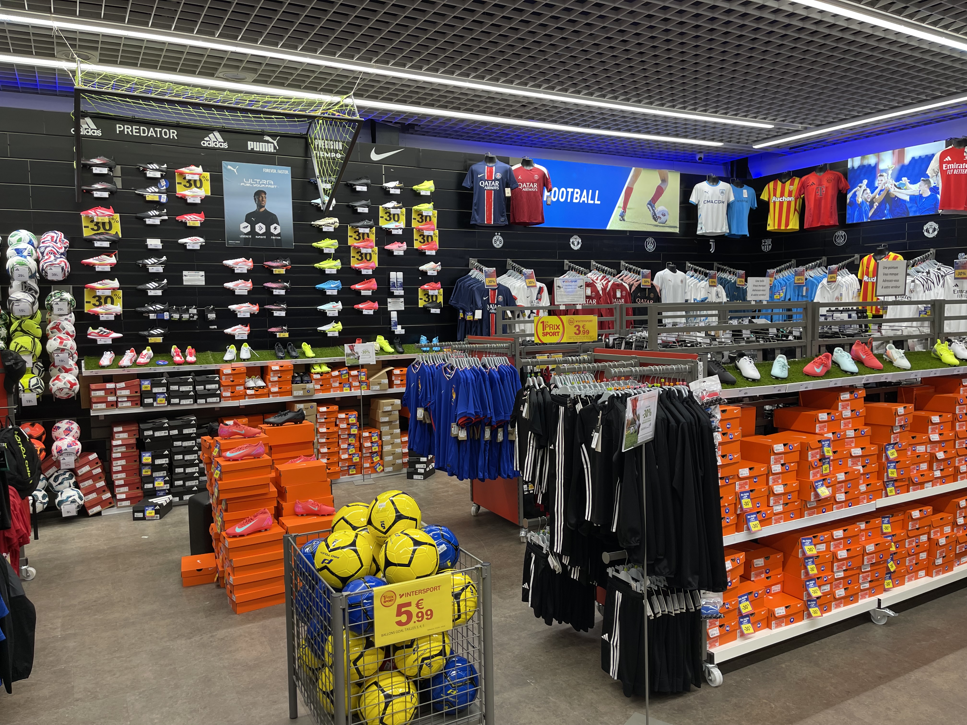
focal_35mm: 25
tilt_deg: -6.6
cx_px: 484
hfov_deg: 69.4
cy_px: 362
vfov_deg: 54.9
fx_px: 698
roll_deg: +1.1
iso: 50
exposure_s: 1/100
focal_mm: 5.1
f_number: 1.6
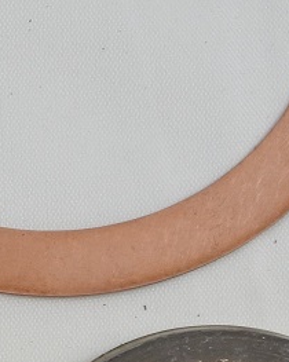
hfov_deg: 6.0
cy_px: 242
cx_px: -397
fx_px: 2665
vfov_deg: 7.8
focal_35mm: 249
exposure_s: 1/200
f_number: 4.5
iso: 400
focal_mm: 17.2
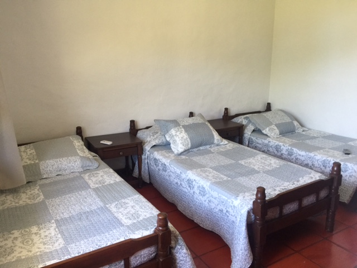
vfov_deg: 48.2
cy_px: 134
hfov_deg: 61.7
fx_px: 299
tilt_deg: -15.6
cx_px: 178
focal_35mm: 29
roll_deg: -1.3
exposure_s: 1/33
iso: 64
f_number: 2.2
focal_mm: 4.15
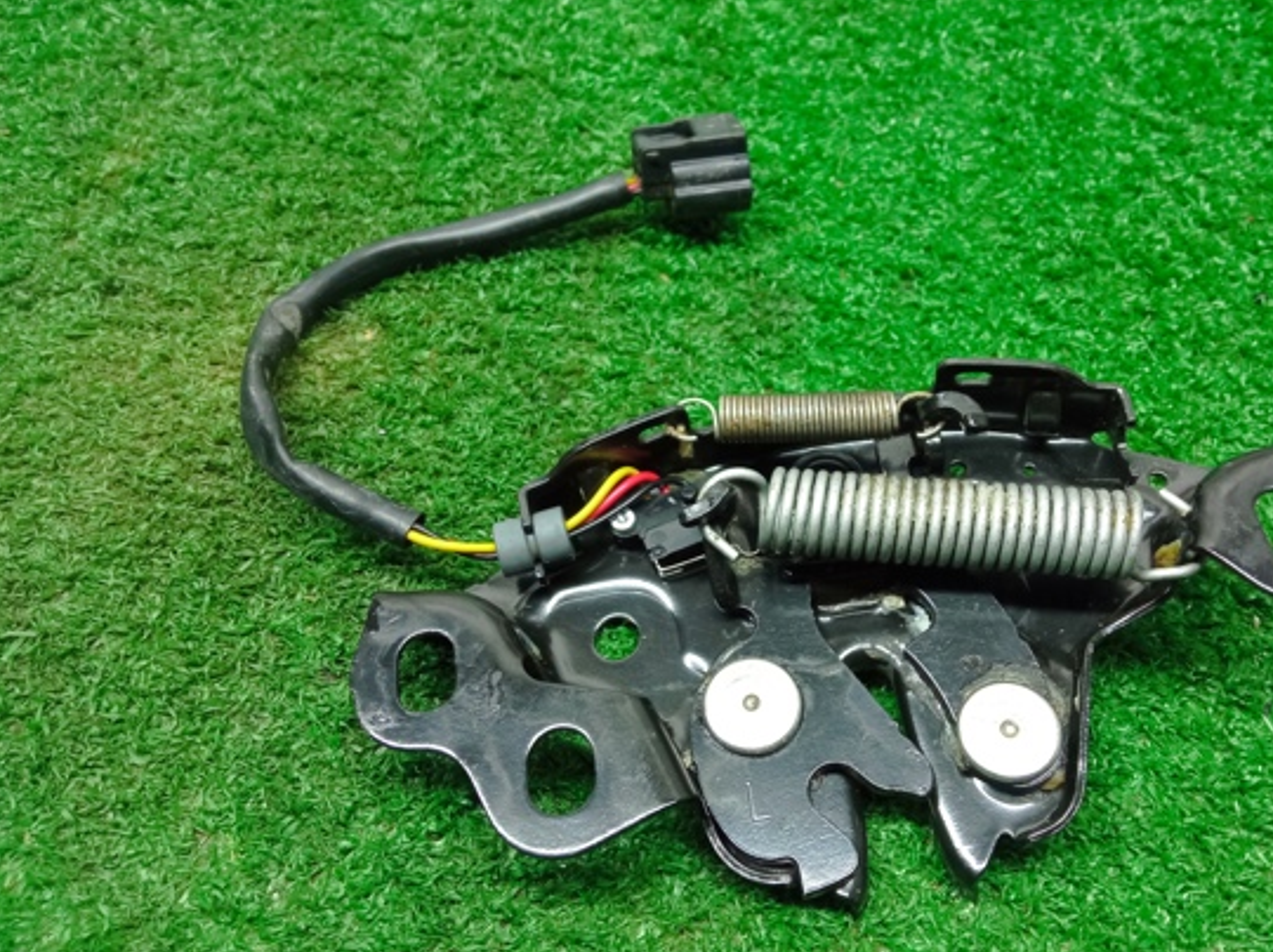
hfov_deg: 56.5
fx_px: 1176
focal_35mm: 32
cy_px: 465
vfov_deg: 44.1
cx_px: 750
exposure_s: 1/25
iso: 452
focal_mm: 3.79
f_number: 2.2
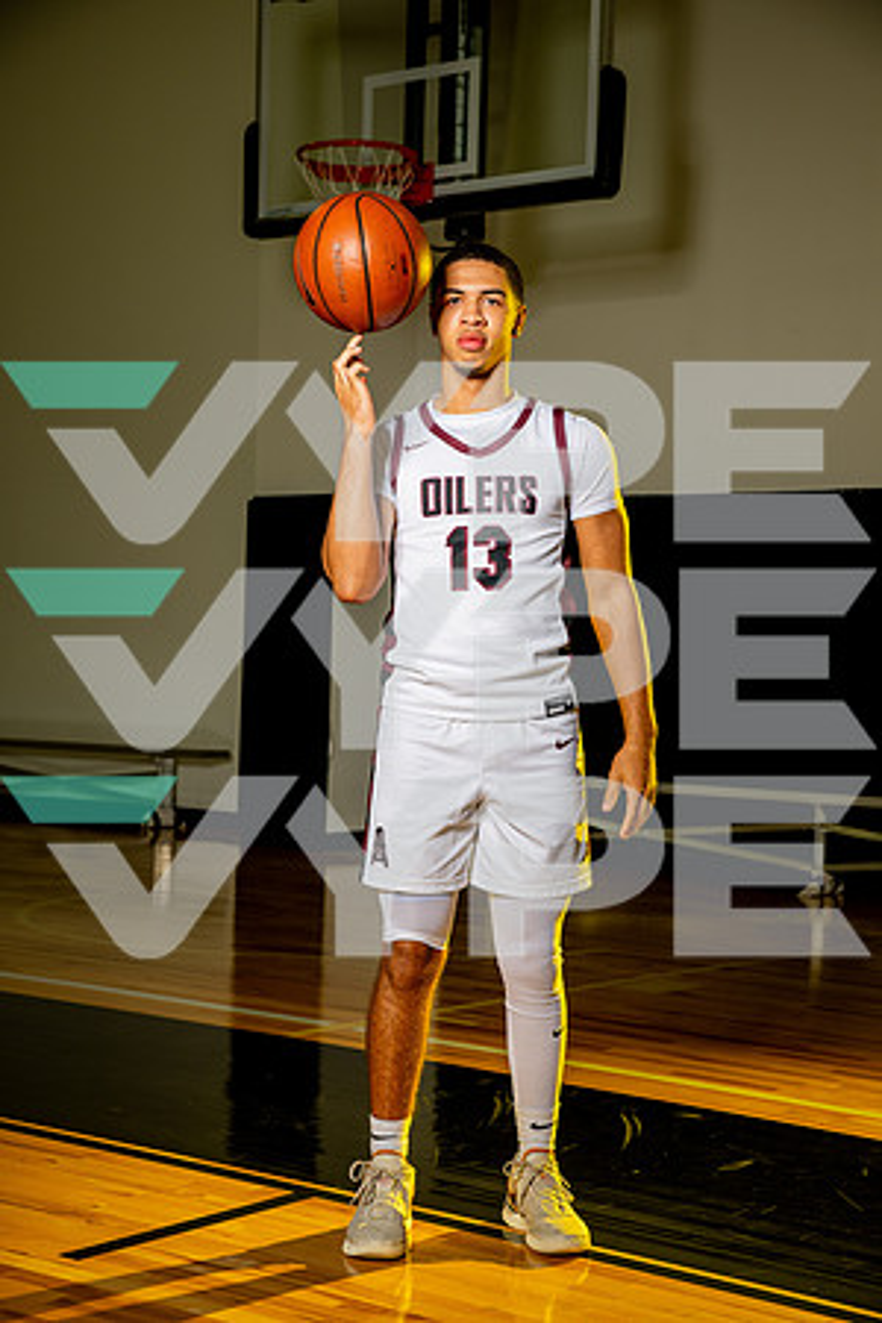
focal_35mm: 65
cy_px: 662
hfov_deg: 20.9
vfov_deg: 31.0
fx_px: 2389
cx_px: 441
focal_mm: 65
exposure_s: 1/200
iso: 100
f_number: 6.3
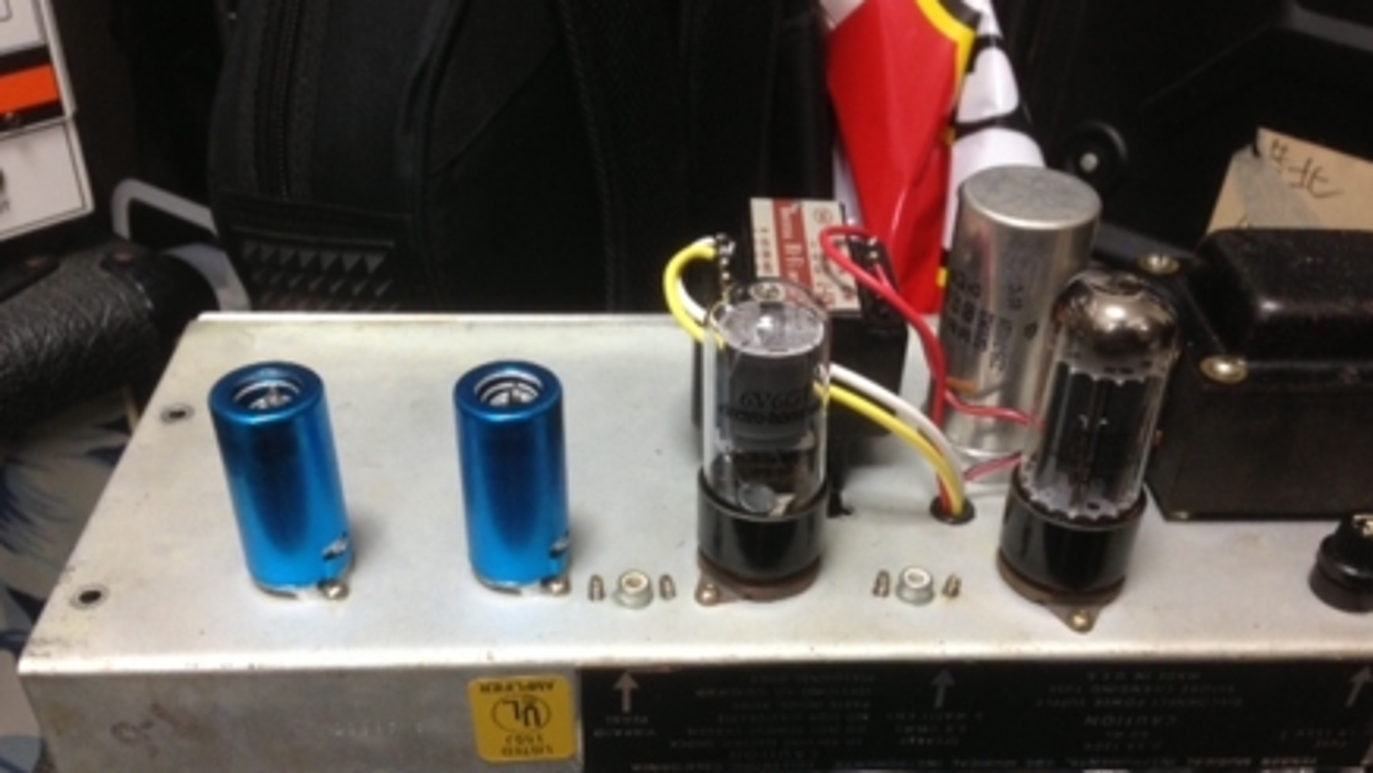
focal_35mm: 37
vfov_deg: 31.9
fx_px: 1347
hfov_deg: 54.0
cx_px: 701
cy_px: 468
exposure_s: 1/20
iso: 125
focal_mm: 4.13
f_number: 2.4
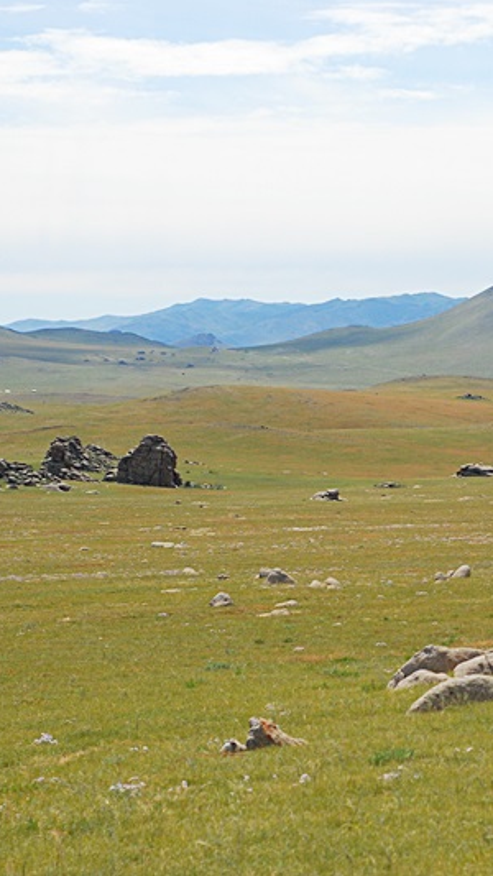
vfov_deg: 18.2
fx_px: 2741
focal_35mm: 118
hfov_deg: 10.2
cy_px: 439
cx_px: 549
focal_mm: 50
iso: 400
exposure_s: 1/2500
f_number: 5.6
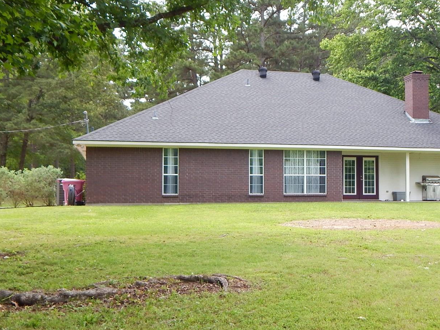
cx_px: 319
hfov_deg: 36.1
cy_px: 174
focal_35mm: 52
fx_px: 661
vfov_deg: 28.0
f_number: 3.2
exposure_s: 1/200
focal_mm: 5.6
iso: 125
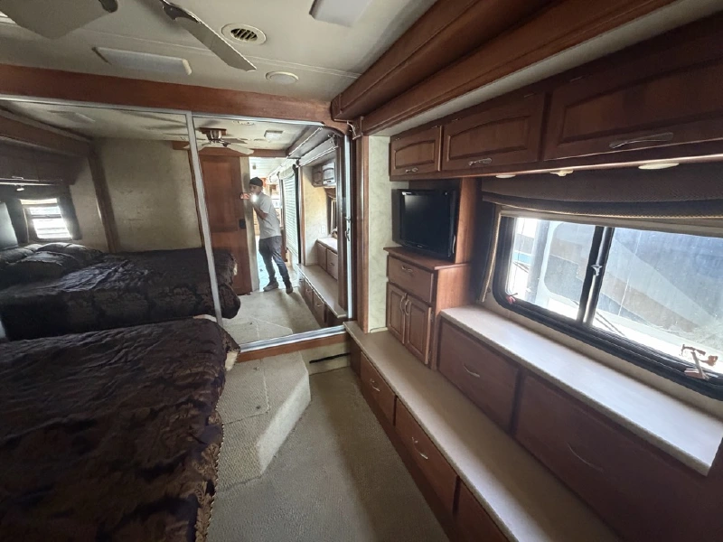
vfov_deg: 85.7
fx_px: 292
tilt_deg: -16.2
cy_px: 271
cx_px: 362
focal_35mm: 14
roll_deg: +0.5
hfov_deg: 102.1
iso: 1000
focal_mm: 2.22
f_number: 2.2
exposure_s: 1/60
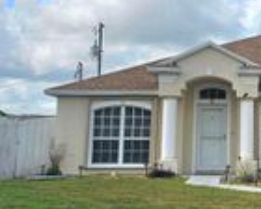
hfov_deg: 22.9
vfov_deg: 19.0
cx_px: 257
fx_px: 618
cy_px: 36
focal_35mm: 80
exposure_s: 1/2000
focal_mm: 6.3
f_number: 1.7
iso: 10
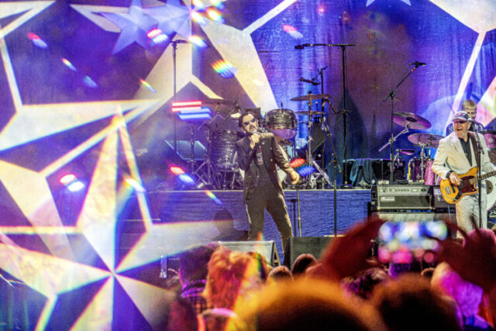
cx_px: 248
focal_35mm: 170
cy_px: 166
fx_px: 2343
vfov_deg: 8.1
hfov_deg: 12.1
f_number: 7.6
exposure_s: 1/80
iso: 2000
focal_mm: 170
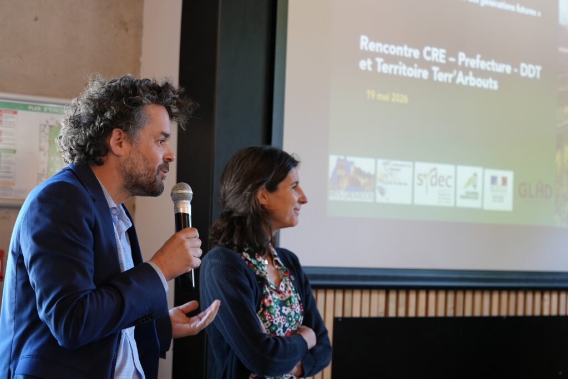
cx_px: 284
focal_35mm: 92
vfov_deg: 14.9
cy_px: 190
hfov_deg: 22.1
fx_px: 1452
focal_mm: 92
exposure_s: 1/160
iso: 2000
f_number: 4
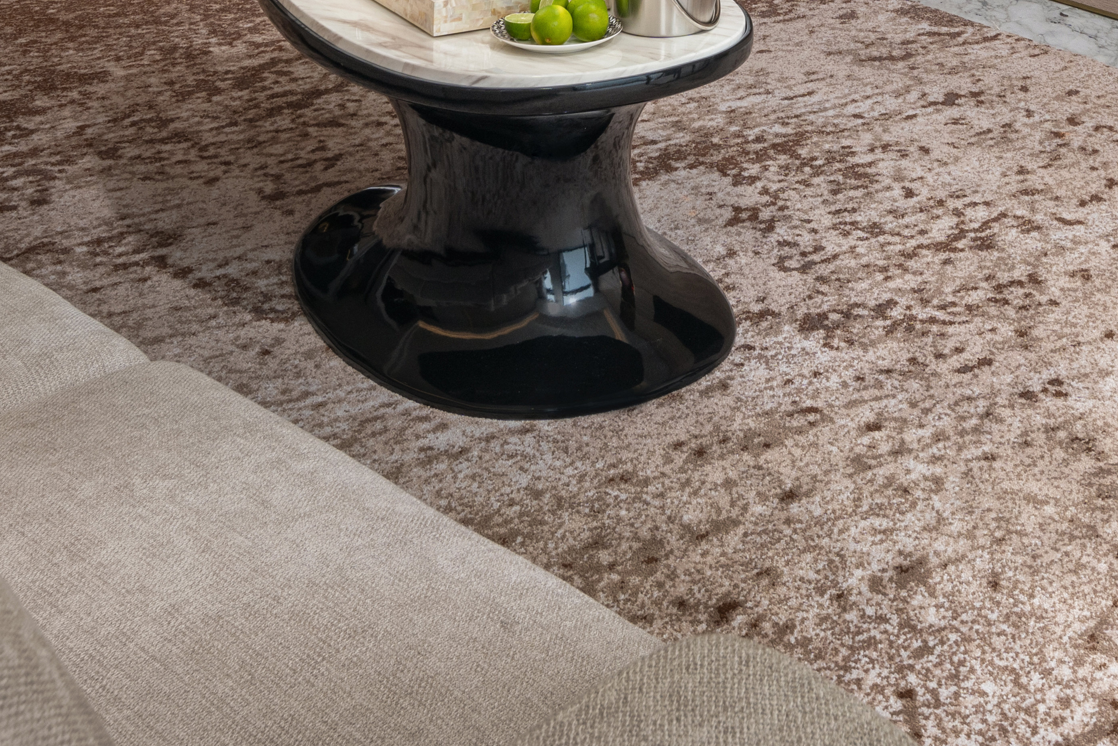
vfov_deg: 20.6
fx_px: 1801
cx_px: 799
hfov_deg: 34.0
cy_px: -310
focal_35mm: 58
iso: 160
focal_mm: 17
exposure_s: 1/8
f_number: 9
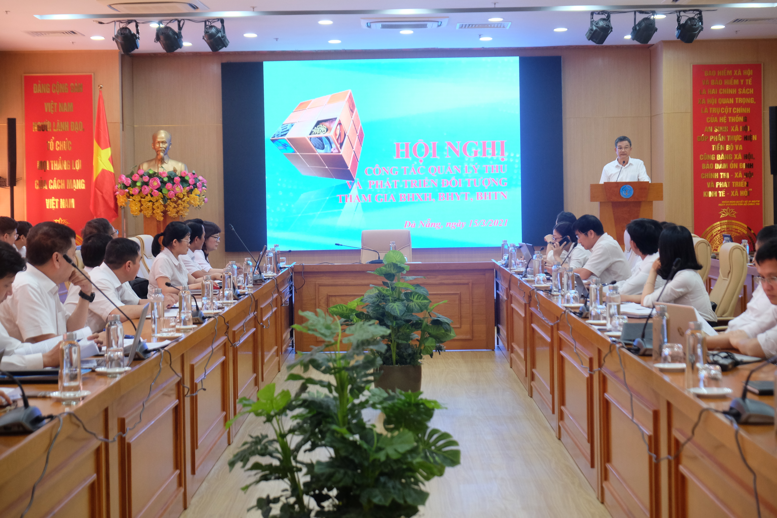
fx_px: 1511
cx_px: 388
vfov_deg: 19.5
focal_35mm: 70
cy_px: 259
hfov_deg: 28.8
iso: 1600
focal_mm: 46.6
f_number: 4.7
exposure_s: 1/100
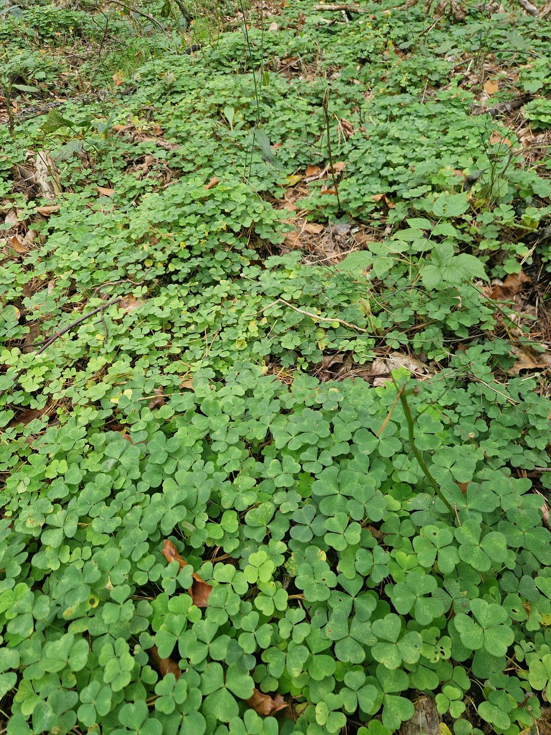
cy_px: 368
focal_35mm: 23
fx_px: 488
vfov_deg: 73.9
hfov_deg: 58.9
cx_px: 276
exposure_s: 1/180
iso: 50
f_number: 1.8
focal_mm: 5.4
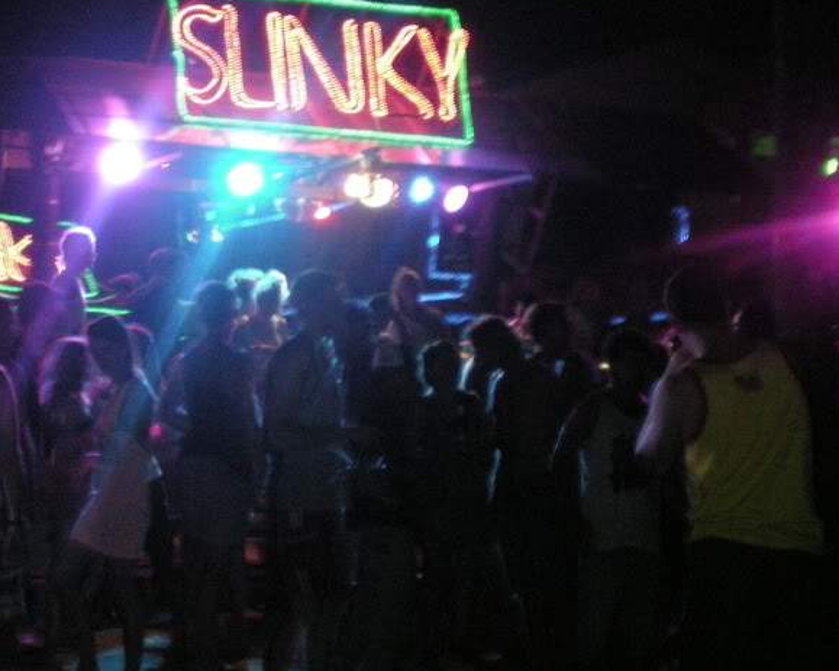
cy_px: 335
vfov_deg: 20.2
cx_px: 138
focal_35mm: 76
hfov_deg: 24.6
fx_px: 1887
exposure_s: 1/4
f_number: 3.5
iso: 400
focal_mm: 7.4
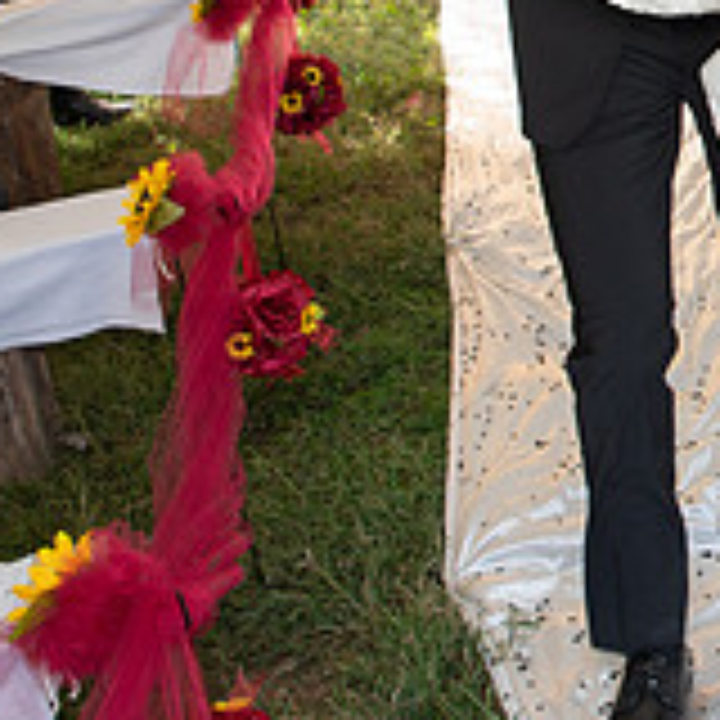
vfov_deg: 20.9
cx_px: 1011
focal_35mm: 79
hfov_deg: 19.6
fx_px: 1859
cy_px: -62
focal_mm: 24
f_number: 4
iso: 250
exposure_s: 1/160
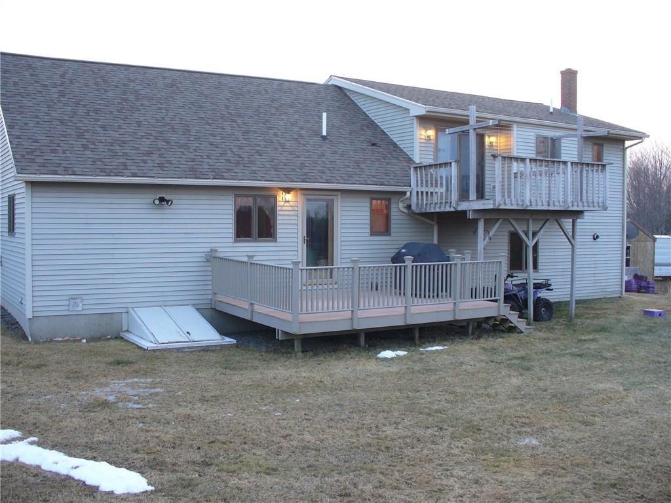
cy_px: 252
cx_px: 336
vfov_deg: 38.7
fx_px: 717
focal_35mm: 37
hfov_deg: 50.1
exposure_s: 1/30
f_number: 2.8
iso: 125
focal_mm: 6.1
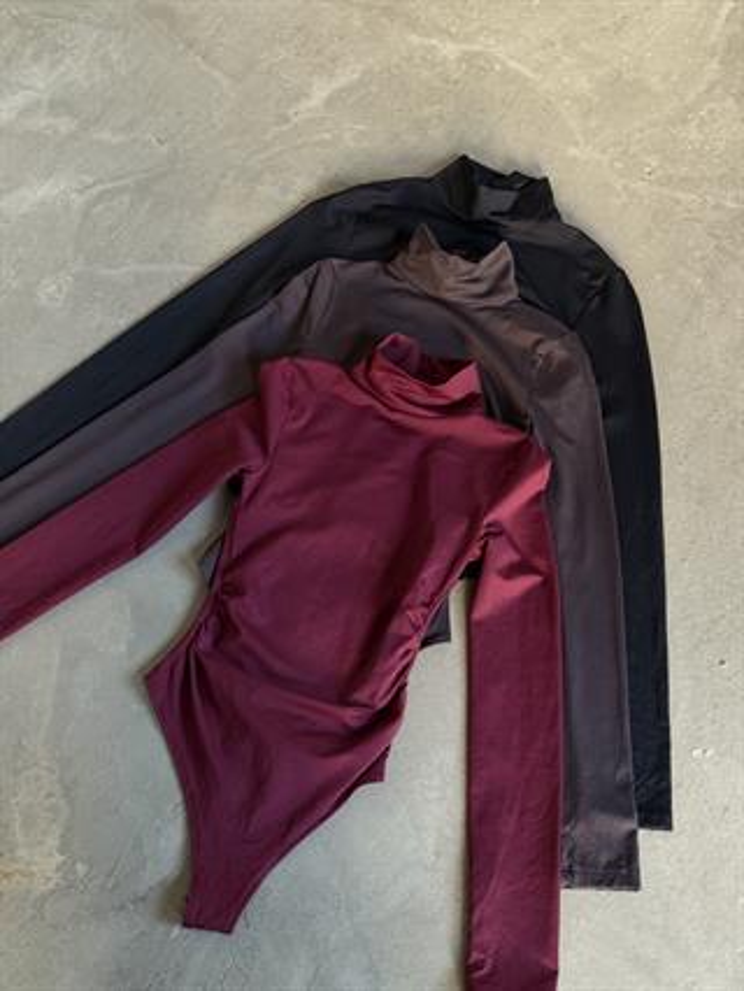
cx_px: 372
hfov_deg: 30.3
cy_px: 496
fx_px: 1374
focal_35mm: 48
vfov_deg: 39.6
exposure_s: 1/47
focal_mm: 6.76
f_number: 1.78
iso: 250
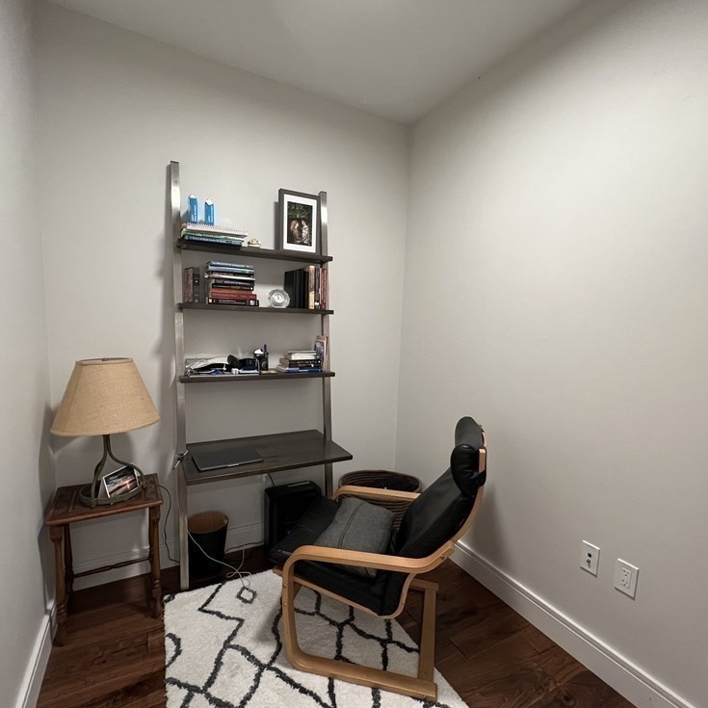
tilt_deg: -6.7
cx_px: 362
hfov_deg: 87.4
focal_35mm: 16
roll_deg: -2.5
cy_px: 367
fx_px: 370
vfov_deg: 87.4
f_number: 1.8
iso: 200
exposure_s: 1/60
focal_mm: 1.57
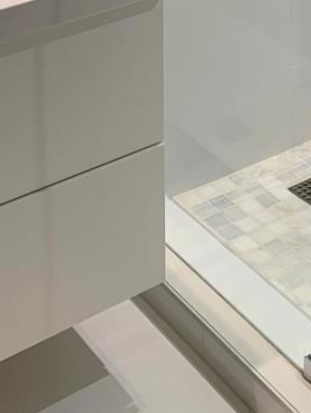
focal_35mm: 84
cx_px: 174
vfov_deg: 19.8
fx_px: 1005
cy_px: -223
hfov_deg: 17.6
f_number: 1.8
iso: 80
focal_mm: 4.25
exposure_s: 1/60
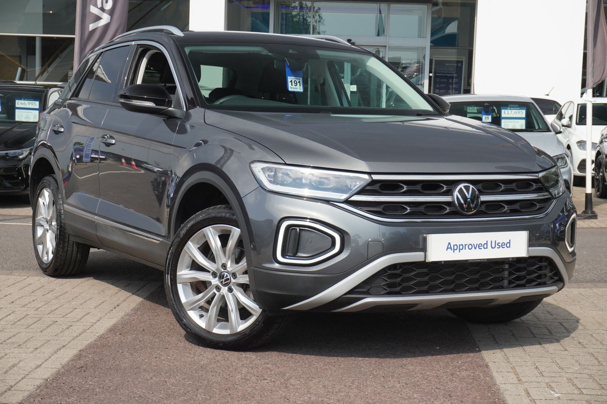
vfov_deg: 20.6
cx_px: 304
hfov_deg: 30.5
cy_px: 202
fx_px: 1112
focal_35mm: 66
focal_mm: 44
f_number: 9.5
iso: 400
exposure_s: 1/350
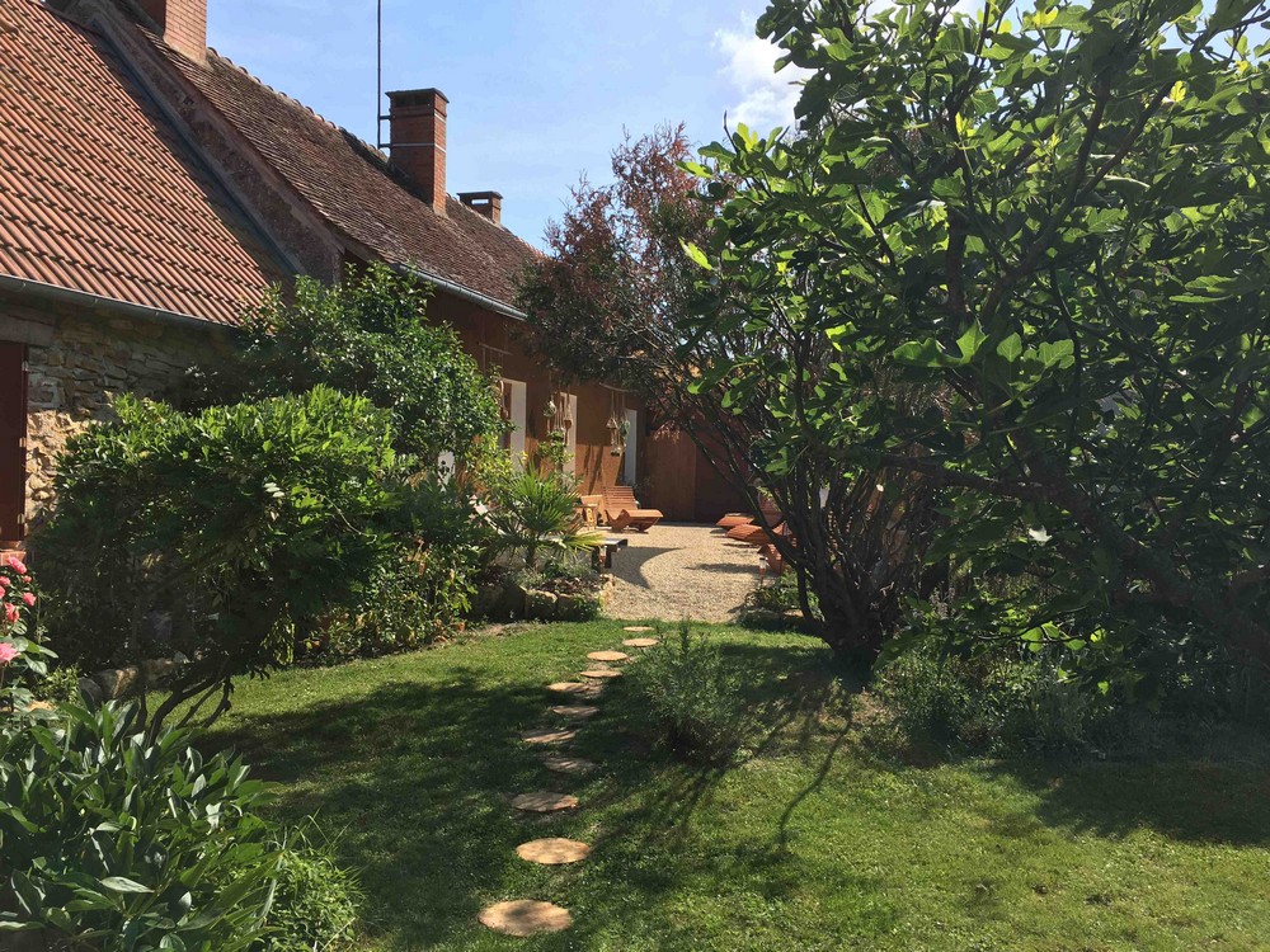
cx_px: 635
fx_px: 1064
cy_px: 476
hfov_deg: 61.7
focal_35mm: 29
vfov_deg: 48.2
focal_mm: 4.15
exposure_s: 1/1099
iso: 25
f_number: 2.2
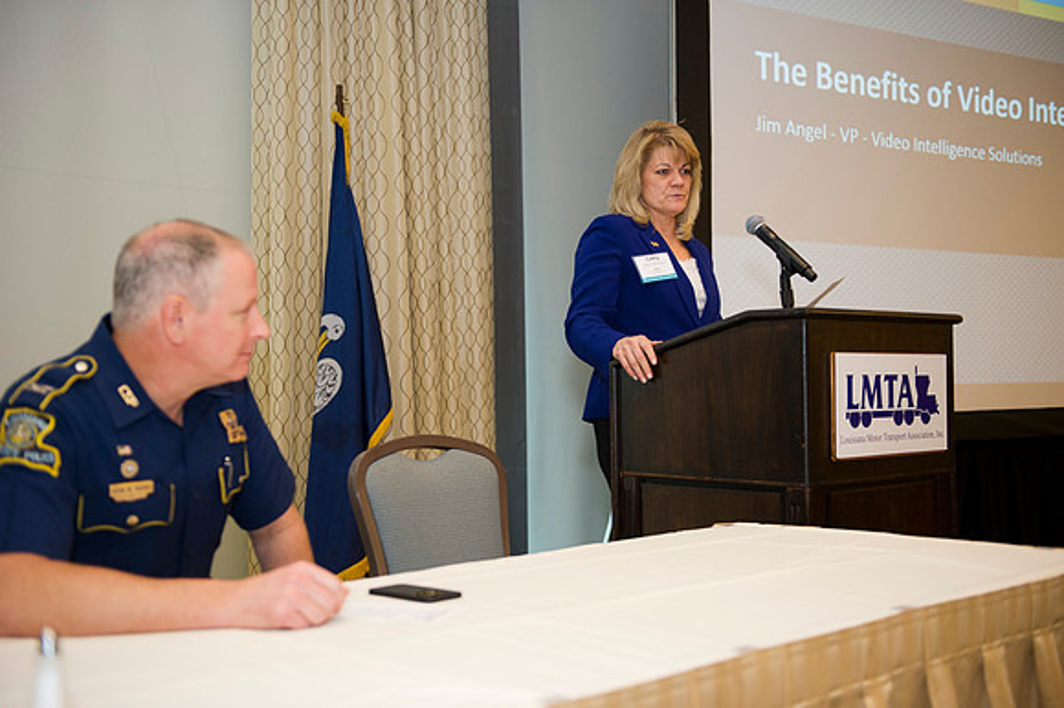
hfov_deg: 46.4
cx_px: 532
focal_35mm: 42
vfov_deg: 31.9
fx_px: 1241
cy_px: 354
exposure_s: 1/160
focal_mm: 42
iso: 1600
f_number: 2.8
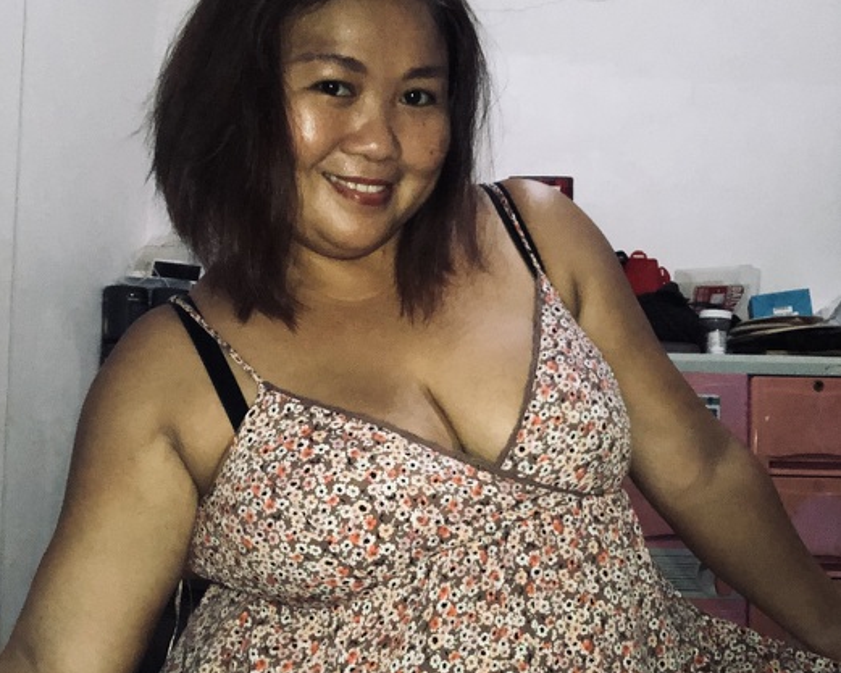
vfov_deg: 35.6
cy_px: 397
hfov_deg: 43.8
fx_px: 1046
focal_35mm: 42
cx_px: 423
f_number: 2.2
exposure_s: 1/30
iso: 500
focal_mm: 2.87
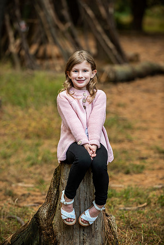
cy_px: 122
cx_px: 82
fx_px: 957
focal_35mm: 140
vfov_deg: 14.7
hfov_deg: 9.8
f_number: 3.5
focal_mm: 140
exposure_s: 1/125
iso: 250
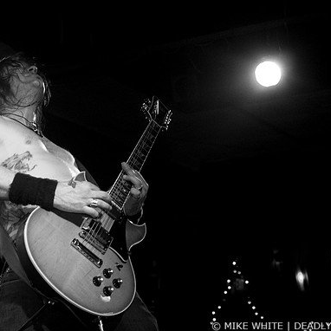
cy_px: 166
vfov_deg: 25.5
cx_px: 153
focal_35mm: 68
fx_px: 732
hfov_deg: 25.5
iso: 800
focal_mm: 35
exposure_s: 1/60
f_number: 2.8
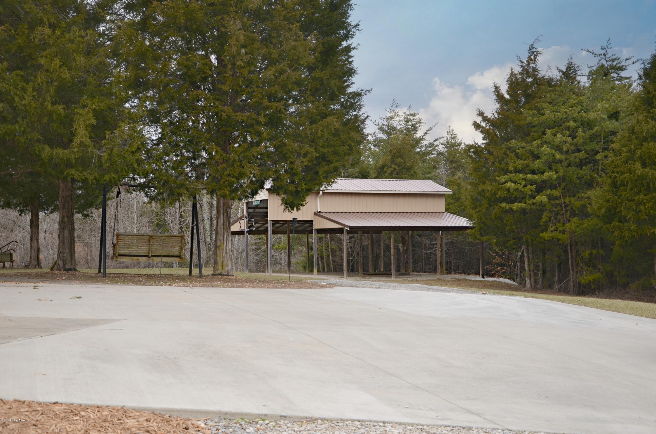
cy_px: 217
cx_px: 328
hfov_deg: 43.7
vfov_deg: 29.7
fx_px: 818
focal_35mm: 45
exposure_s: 1/250
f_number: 5.6
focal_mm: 30
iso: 100
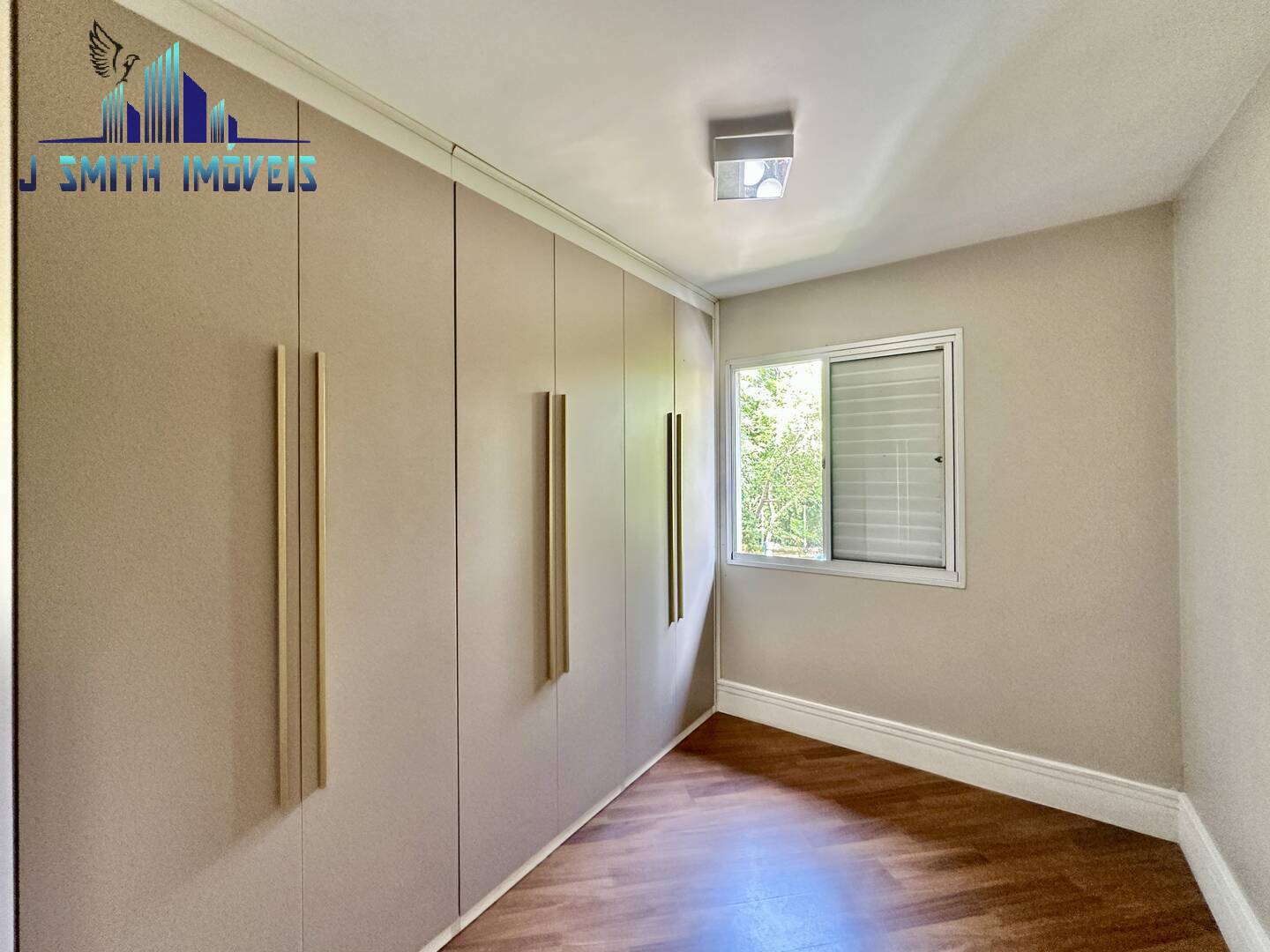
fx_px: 514
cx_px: 635
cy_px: 476
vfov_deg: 85.7
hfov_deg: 102.1
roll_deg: +0.4
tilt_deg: -1.6
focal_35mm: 14
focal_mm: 2.22
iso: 320
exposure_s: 1/99
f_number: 2.2
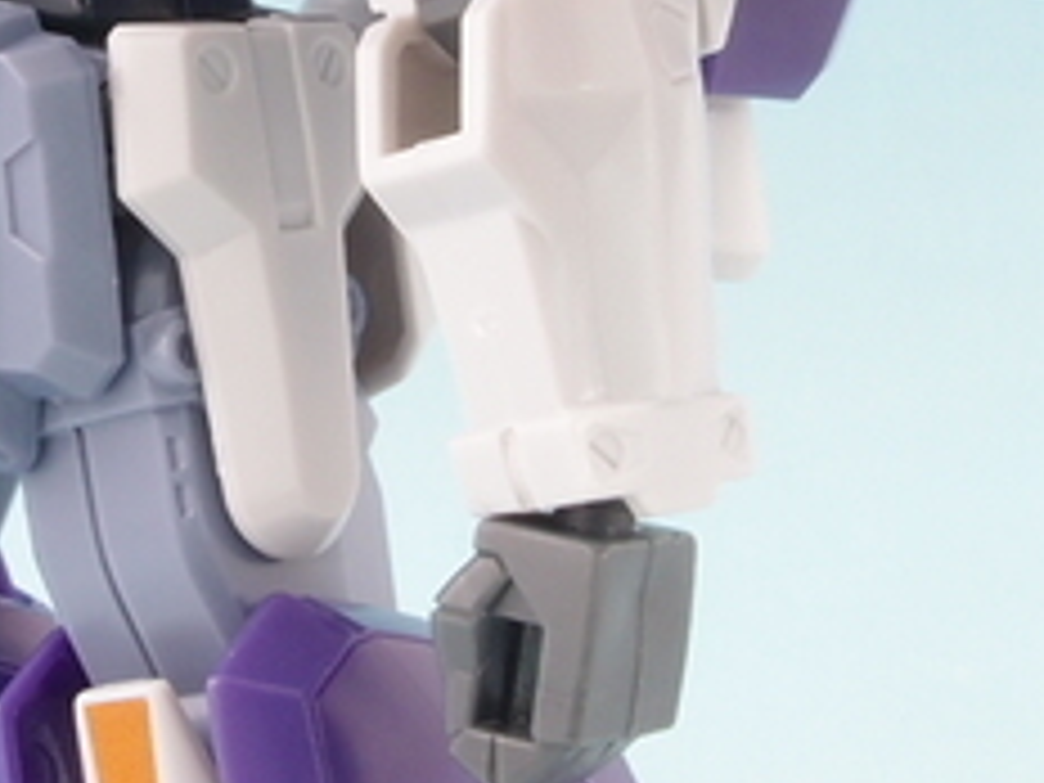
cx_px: 122
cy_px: 22
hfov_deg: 14.9
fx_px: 3951
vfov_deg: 11.2
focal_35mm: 131
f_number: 8
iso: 100
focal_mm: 8.16
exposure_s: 1.3
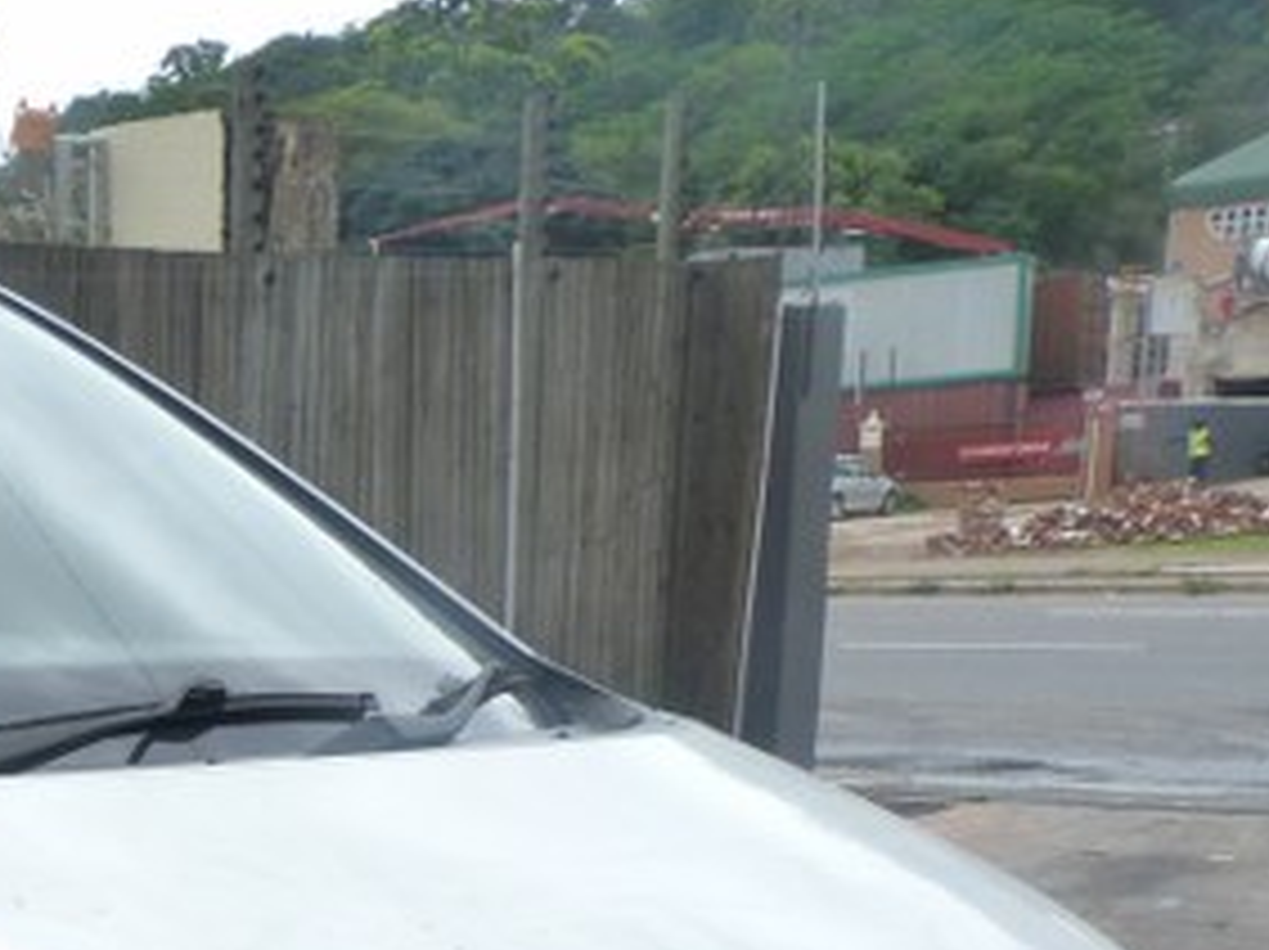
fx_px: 2601
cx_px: -423
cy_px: 1252
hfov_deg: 23.8
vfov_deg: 19.1
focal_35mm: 71
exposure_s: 1/250
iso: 125
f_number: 5
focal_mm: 4.5
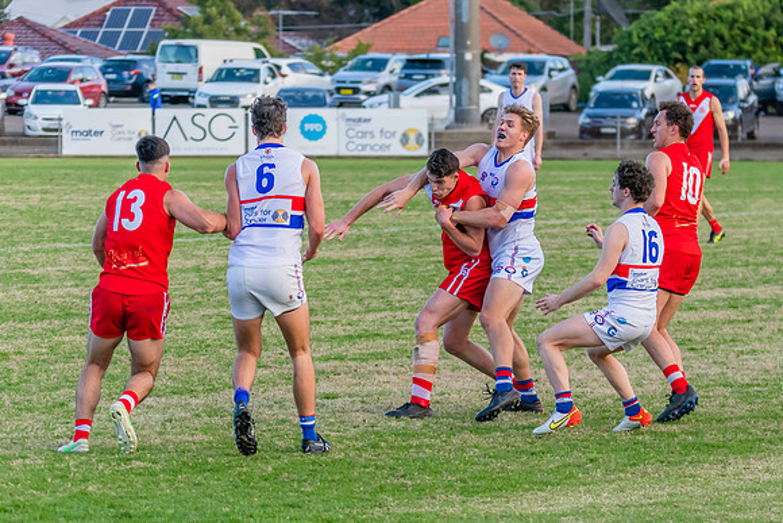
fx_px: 5902
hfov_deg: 7.6
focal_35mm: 271
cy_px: 222
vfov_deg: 5.1
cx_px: 486
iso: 1600
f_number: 5
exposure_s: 1/1600
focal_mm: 150
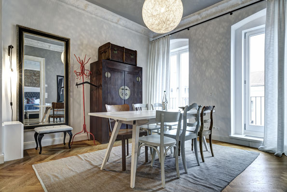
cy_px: 96
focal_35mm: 20
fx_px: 159
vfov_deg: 62.0
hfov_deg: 84.0
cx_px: 144
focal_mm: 20
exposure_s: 1.3
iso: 125
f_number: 11
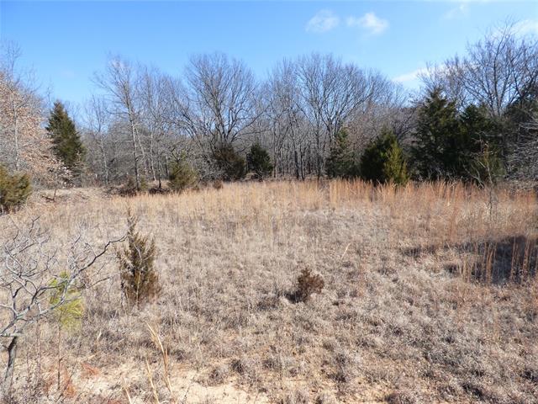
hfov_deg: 81.7
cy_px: 202
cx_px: 269
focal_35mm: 20
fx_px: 311
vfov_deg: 66.0
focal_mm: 3.58
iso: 160
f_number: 2.8
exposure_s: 1/1000
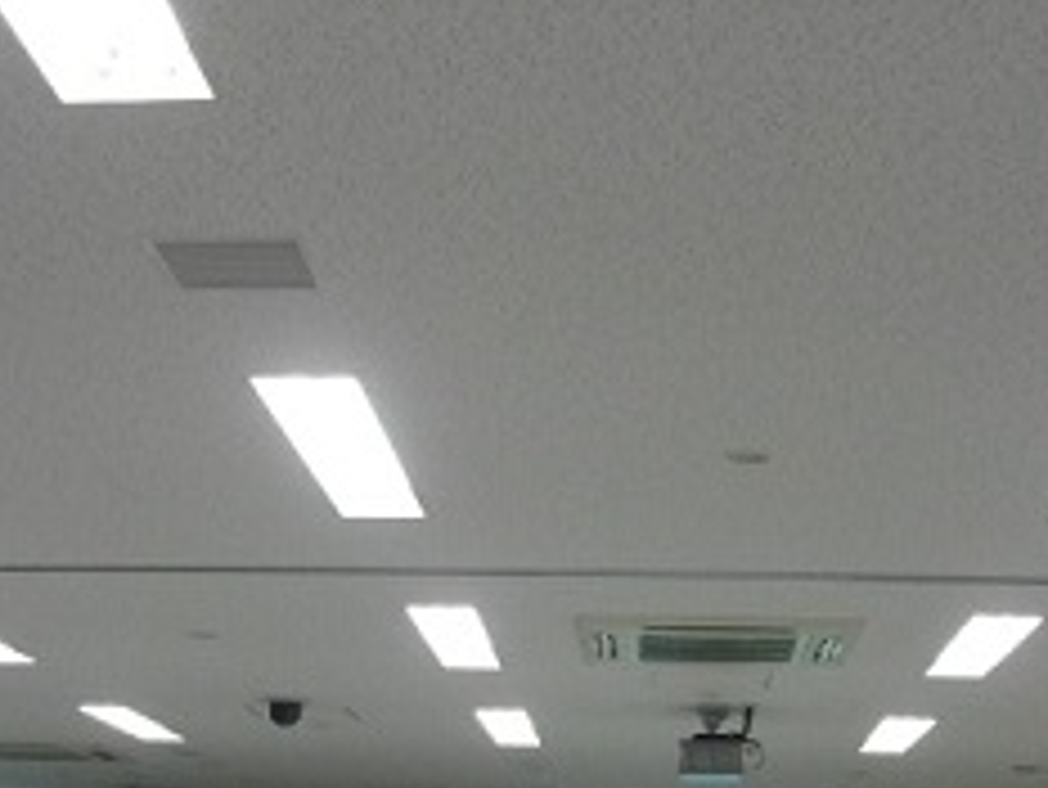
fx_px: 1999
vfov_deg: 21.6
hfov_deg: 29.3
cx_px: 459
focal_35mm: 66
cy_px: 761
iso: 200
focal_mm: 5.7
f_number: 2.9
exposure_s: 1/80
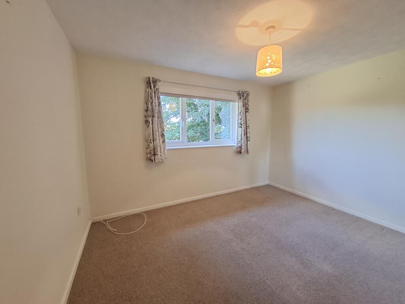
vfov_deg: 89.9
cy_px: 152
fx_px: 152
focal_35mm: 13
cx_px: 202
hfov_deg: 106.2
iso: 200
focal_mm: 1.74
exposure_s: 1/50
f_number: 2.2
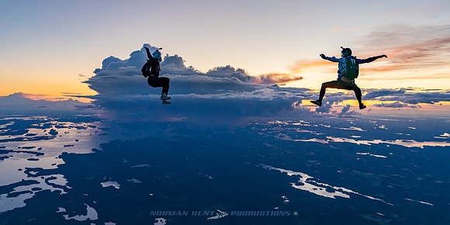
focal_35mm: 30
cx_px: 224
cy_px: 77
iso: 1000
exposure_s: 1/2000
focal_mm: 28
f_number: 4
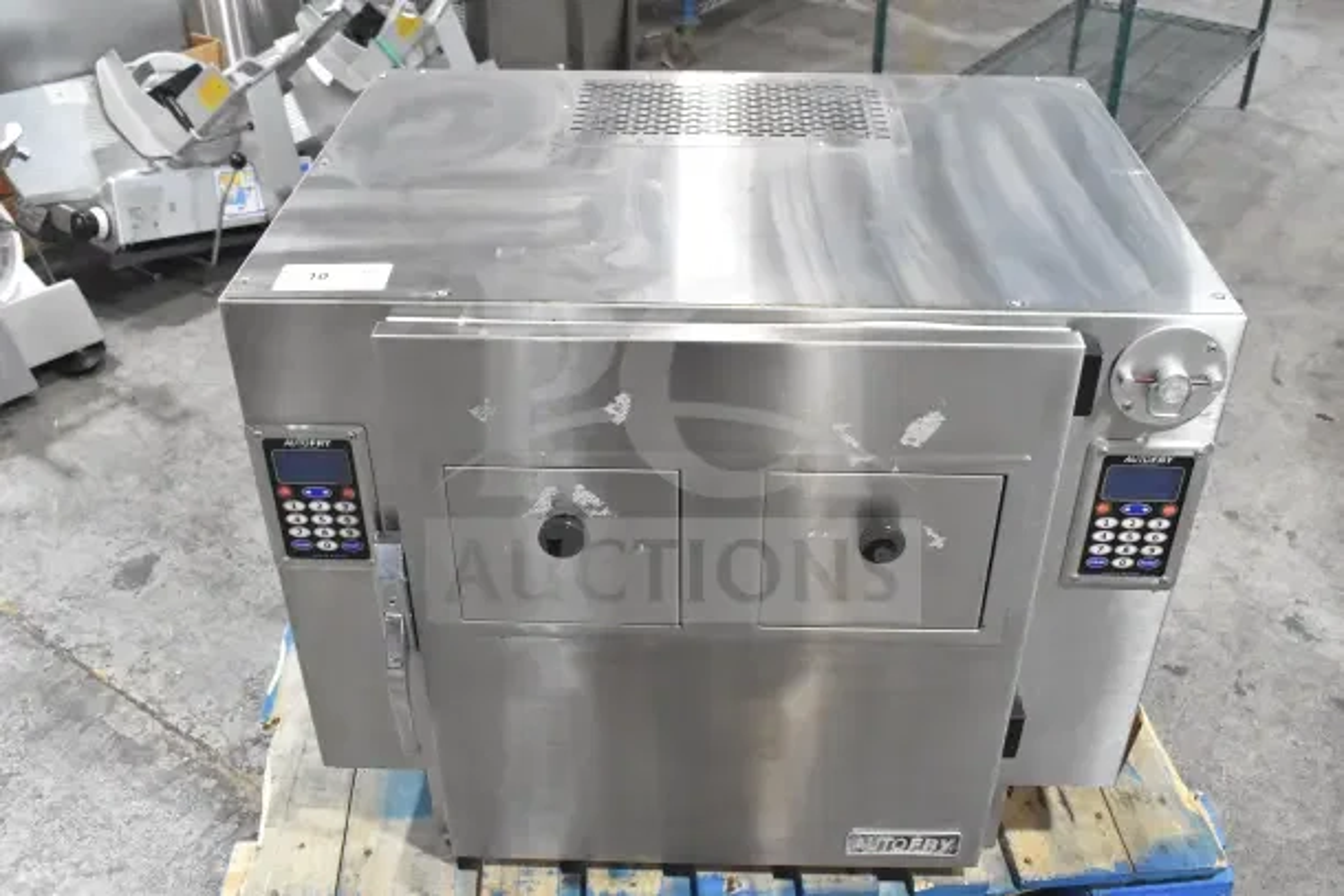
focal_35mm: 34
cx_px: 672
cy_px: 448
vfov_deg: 38.4
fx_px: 1288
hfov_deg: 55.1
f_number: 8
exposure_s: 1/250
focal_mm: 23
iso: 6400
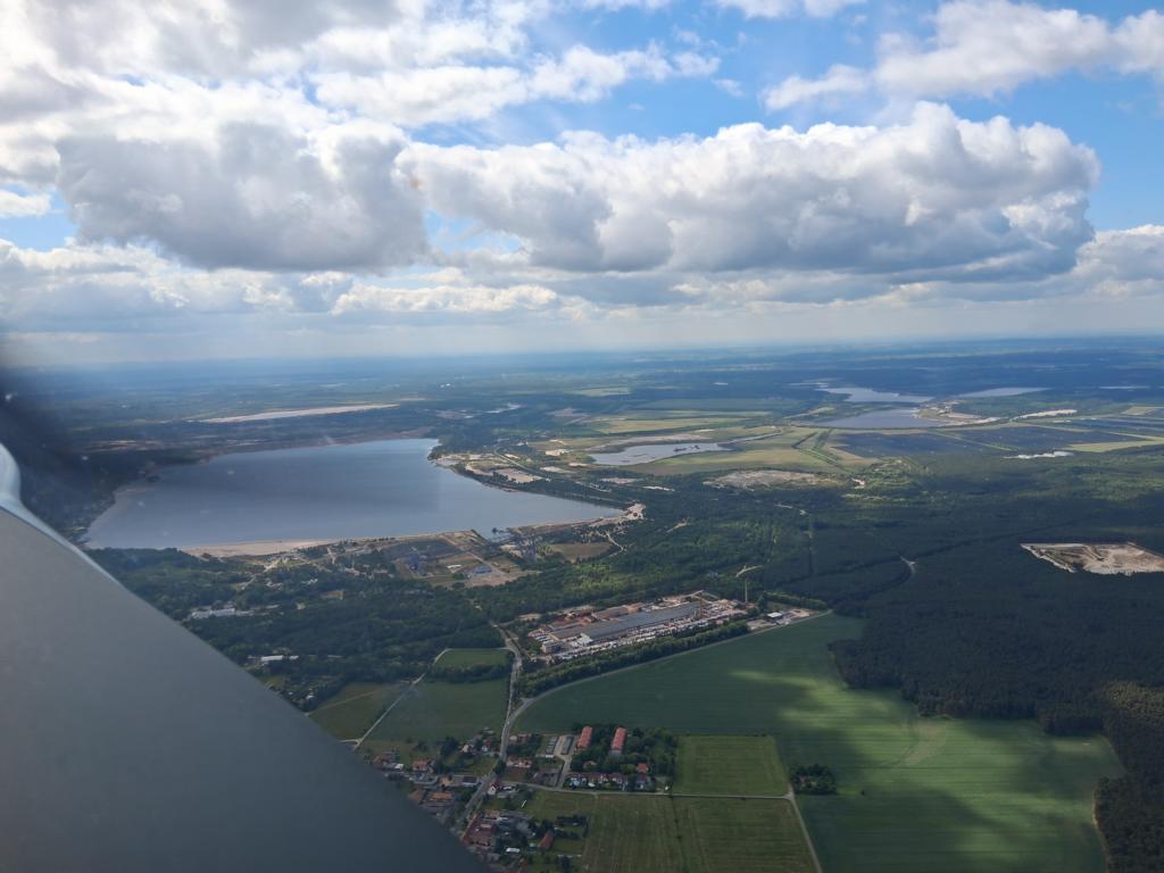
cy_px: 436
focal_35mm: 26
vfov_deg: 53.1
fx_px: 874
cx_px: 582
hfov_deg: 67.3
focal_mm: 3.98
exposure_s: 1/773
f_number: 1.8
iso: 25
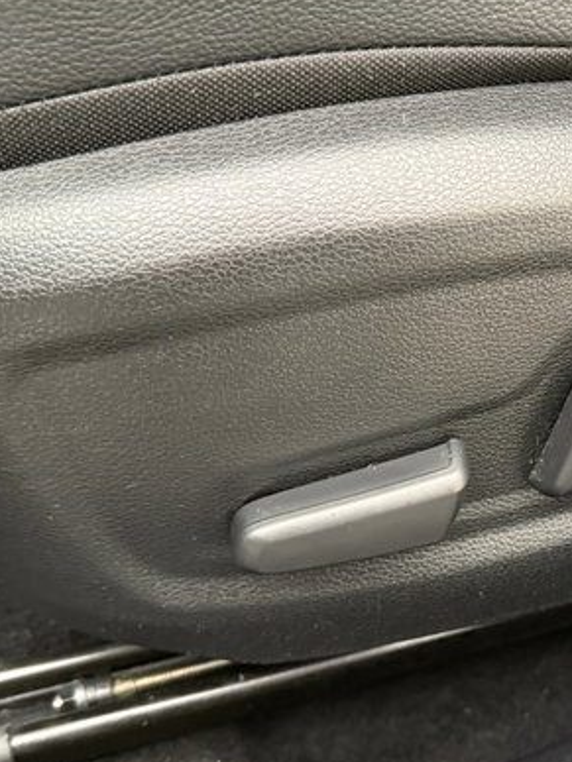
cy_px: 408
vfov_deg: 40.4
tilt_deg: -40.5
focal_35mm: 47
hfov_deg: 29.6
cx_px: 519
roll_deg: -1.9
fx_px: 1036
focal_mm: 6.76
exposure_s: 1/33
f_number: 1.78
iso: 800
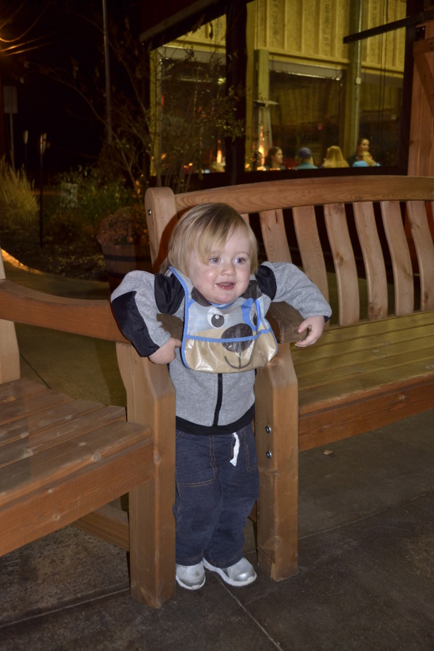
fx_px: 597
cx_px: 217
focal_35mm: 33
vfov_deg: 57.2
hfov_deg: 39.9
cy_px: 326
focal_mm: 22
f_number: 4
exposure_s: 1/30
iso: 800
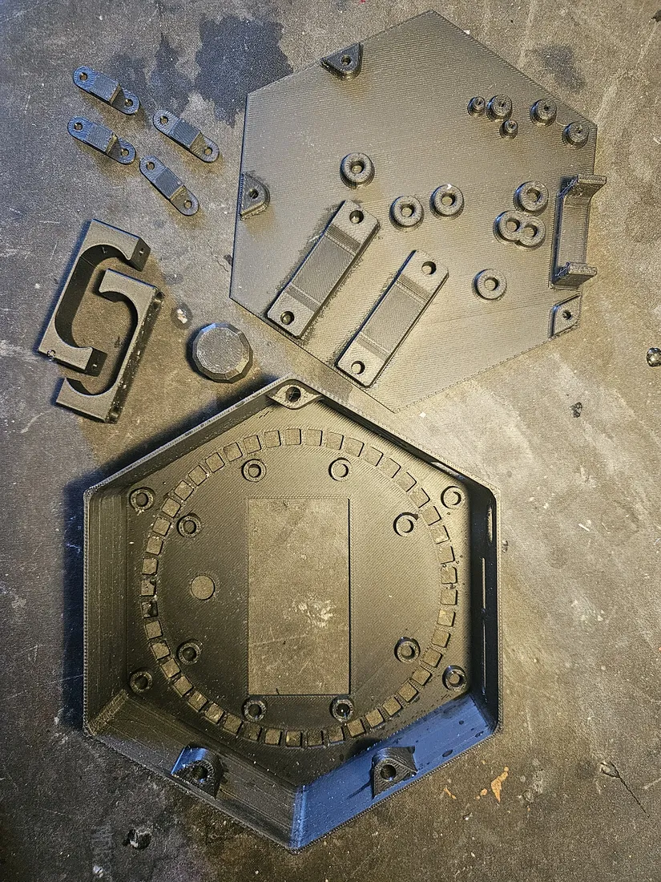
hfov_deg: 58.9
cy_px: 441
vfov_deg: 73.9
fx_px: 586
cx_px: 330
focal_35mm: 23
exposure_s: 1/100
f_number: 1.8
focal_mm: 5.4
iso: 1000
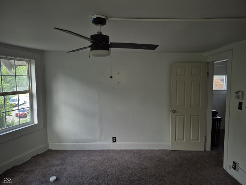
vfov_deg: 58.9
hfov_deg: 73.9
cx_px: 123
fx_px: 163
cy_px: 92
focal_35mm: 23
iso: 40
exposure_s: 1/60
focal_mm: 5.4
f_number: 1.8
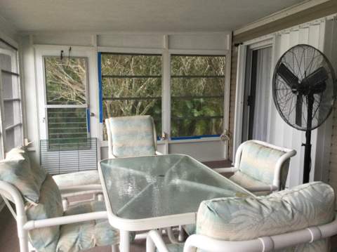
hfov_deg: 58.4
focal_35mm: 31
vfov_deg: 45.4
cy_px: 126
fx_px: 301
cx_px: 168
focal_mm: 3.3
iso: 32
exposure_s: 1/30
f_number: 2.4
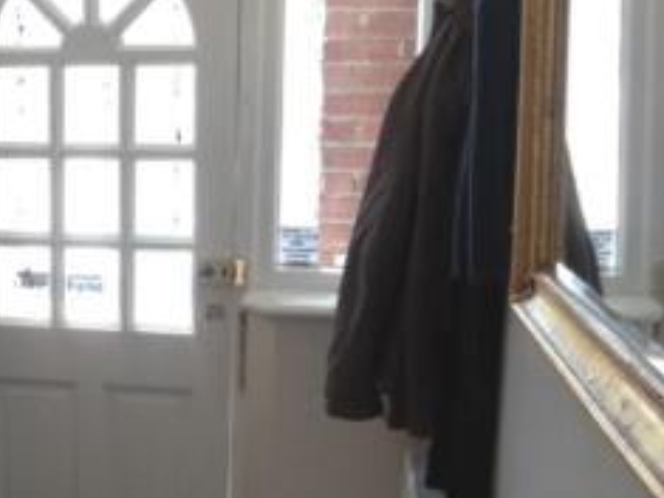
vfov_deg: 28.0
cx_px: 89
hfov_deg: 35.1
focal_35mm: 52
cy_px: 248
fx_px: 997
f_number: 3.4
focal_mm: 3.6
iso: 100
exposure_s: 1/30
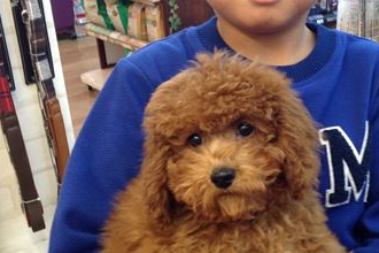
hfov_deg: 29.9
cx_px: 293
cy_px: 109
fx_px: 695
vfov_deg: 20.6
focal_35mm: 66
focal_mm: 4.28
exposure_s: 1/20
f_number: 2.4
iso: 50
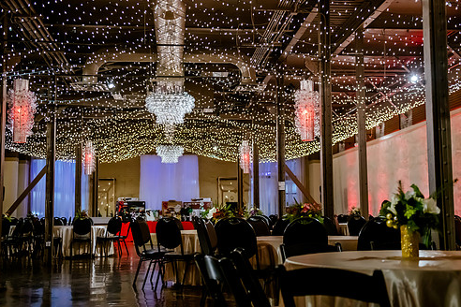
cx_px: 238
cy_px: 144
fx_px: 666
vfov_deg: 26.0
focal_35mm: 52
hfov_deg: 38.2
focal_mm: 44
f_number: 2.8
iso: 2000
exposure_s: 1/160
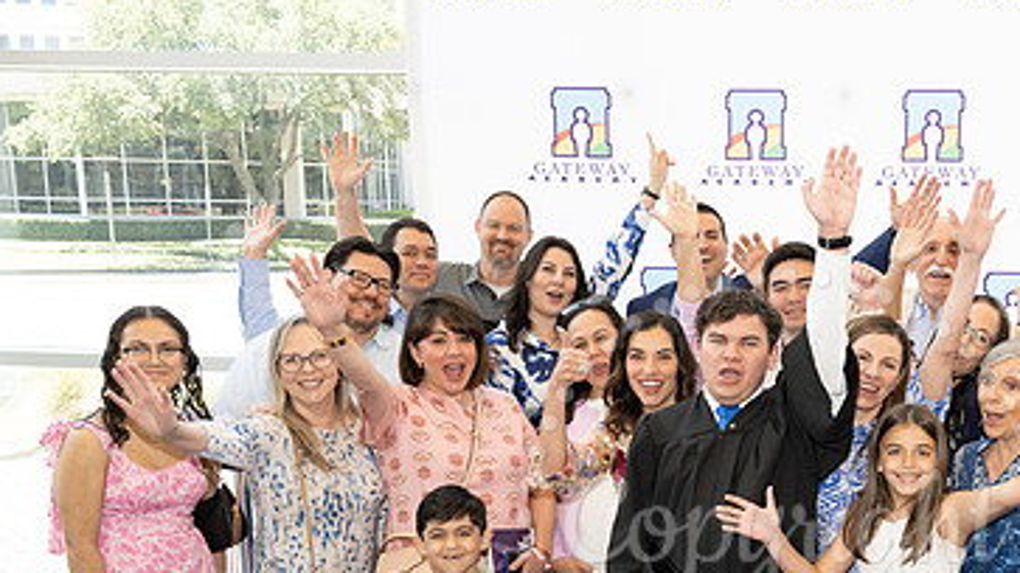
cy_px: 532
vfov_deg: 22.8
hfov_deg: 39.3
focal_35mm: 51
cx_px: 784
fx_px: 1379
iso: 800
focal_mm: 30.5
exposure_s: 1/200
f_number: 5.6
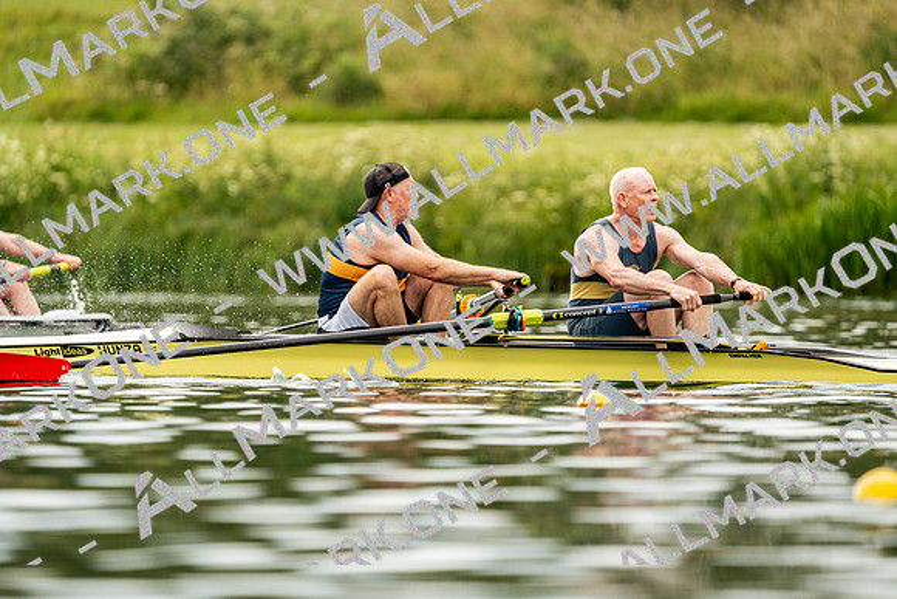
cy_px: 300
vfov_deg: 2.4
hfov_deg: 3.6
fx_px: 14230
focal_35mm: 571
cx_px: 448
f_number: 6.3
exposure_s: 1/2000
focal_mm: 571
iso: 640
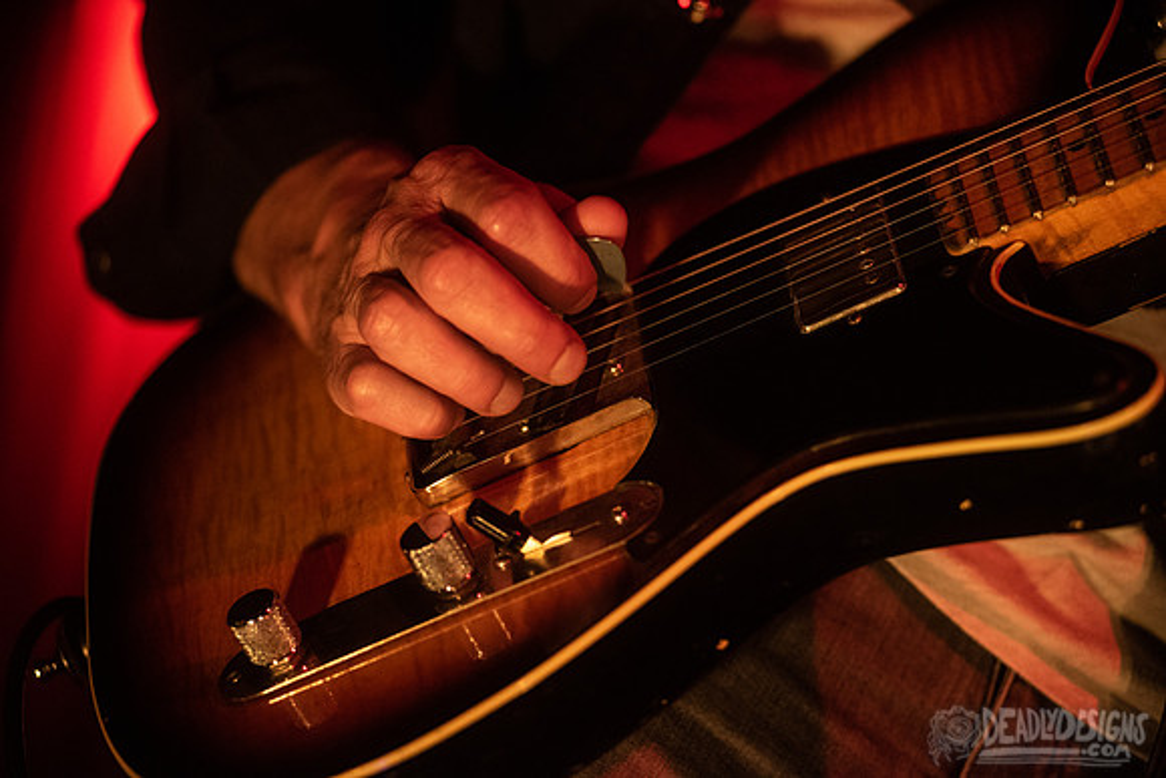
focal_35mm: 110
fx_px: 3563
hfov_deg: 18.6
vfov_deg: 12.5
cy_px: 389
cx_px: 583
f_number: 3.2
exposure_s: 1/80
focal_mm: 110
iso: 3200
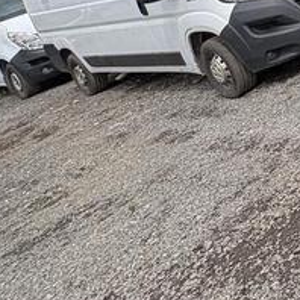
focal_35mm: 56
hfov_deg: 20.1
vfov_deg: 25.1
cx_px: 564
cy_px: -120
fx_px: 549
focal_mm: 2.22
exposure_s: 1/899
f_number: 2.2
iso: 40
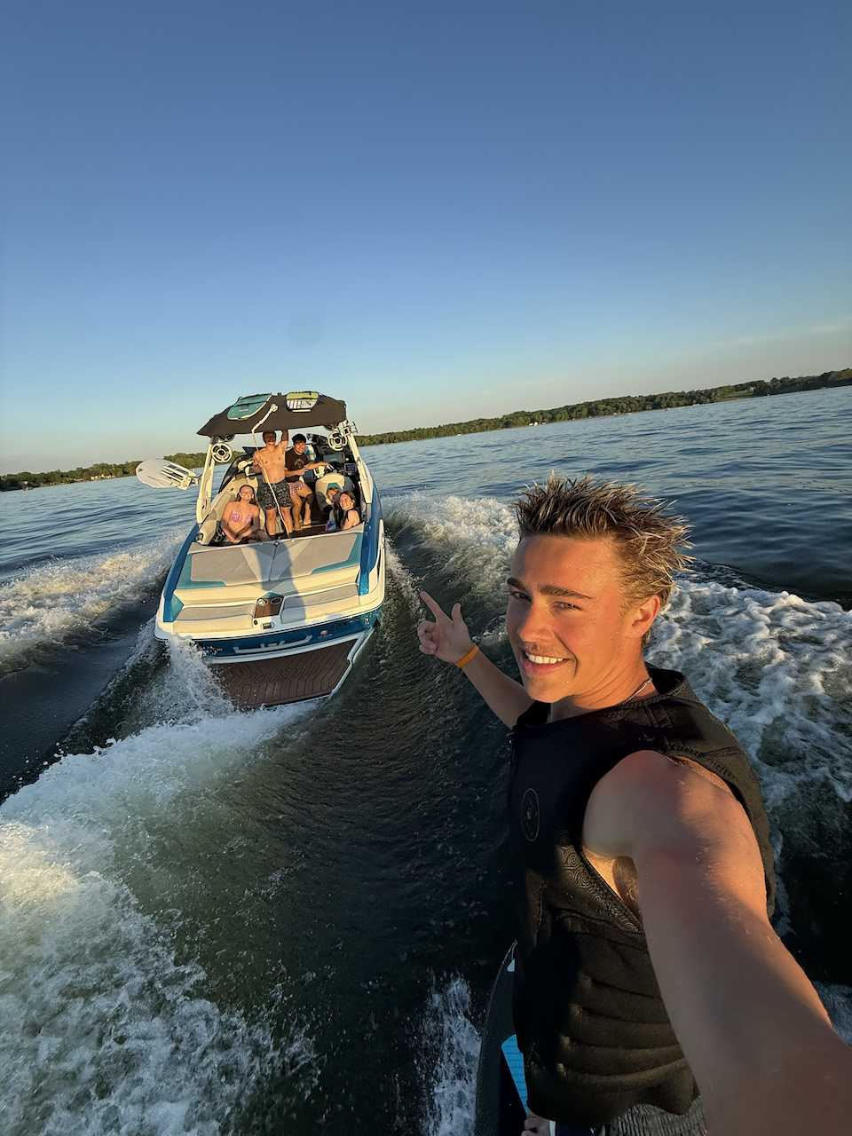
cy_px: 568
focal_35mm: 14
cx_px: 426
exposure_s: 1/686
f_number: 2.2
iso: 50
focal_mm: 2.22
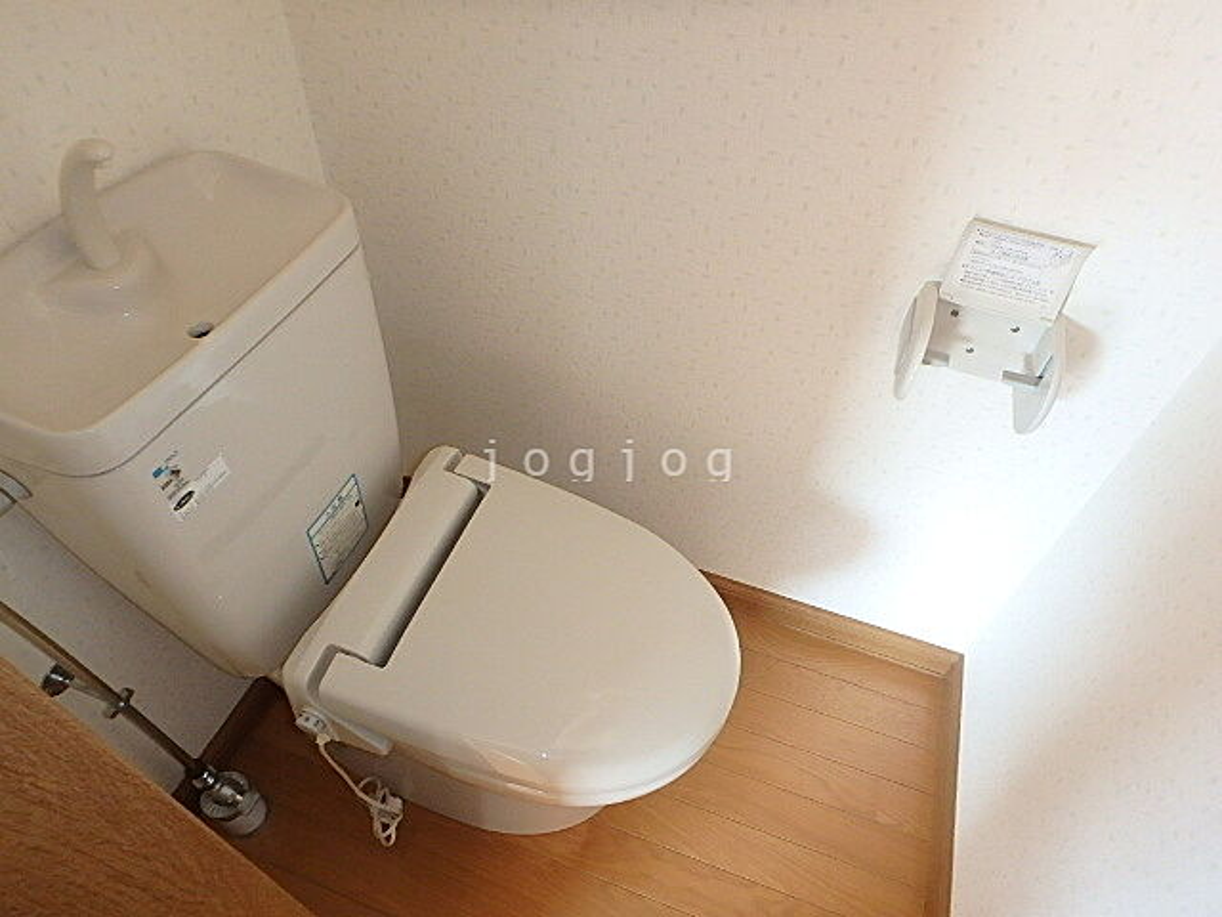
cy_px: 458
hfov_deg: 79.0
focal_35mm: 21
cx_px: 611
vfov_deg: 63.4
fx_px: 741
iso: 400
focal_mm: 3.7
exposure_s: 1/30
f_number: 3.5
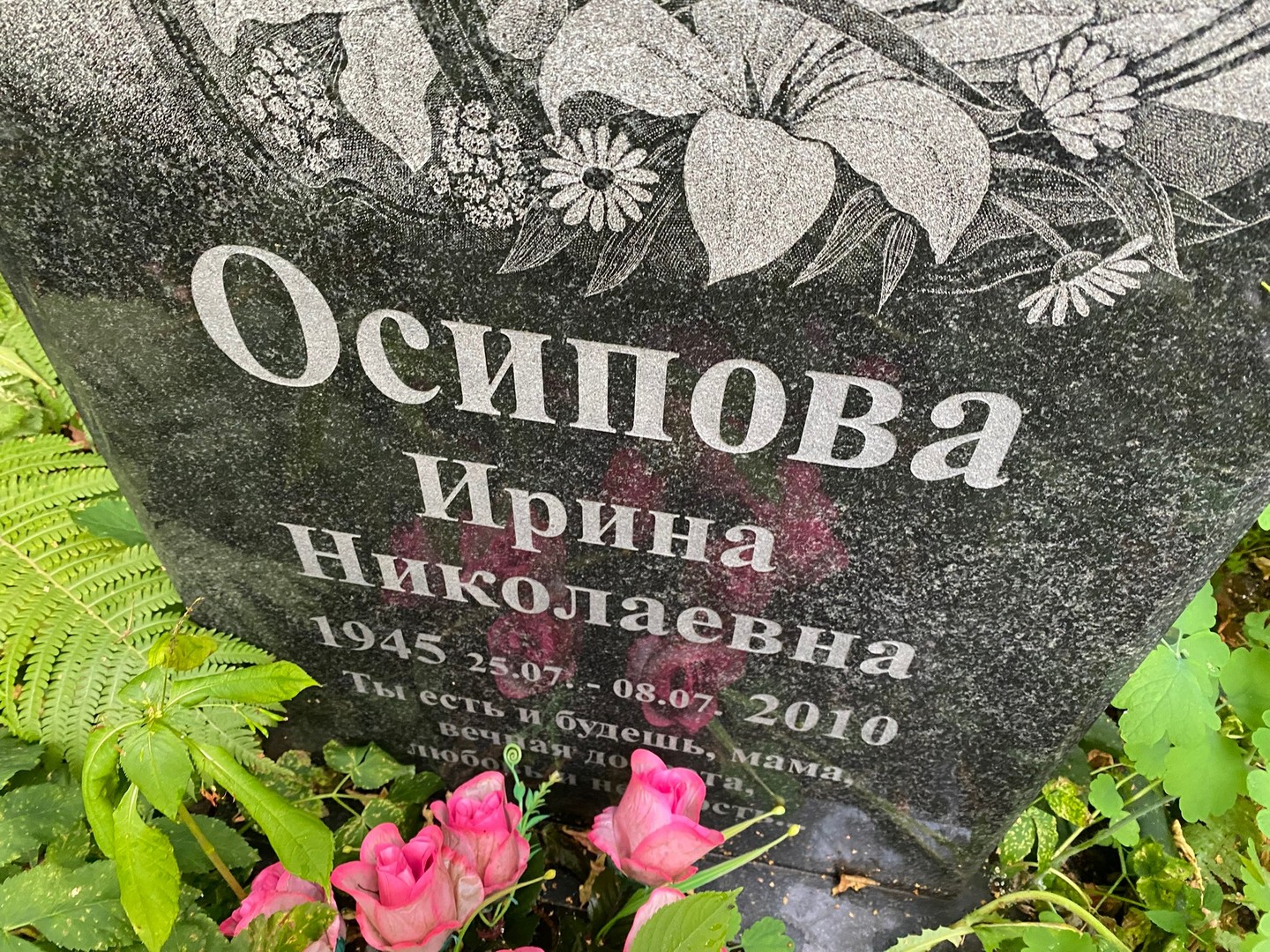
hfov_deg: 67.3
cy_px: 476
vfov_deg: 53.1
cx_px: 635
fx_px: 954
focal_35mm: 26
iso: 400
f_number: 1.8
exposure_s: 1/60
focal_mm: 4.25
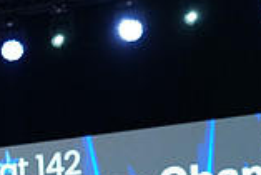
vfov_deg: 6.5
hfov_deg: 9.5
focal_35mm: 207
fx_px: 1502
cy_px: 292
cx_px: -191
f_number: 4
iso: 2000
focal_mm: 56
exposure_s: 1/500
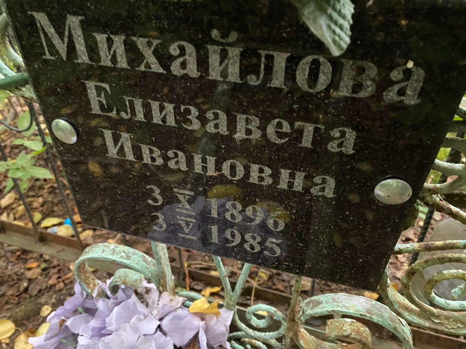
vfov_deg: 53.1
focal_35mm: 26
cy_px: 174
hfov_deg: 67.3
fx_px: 350
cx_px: 233
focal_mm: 4.25
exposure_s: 1/30
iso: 1000
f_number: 1.8
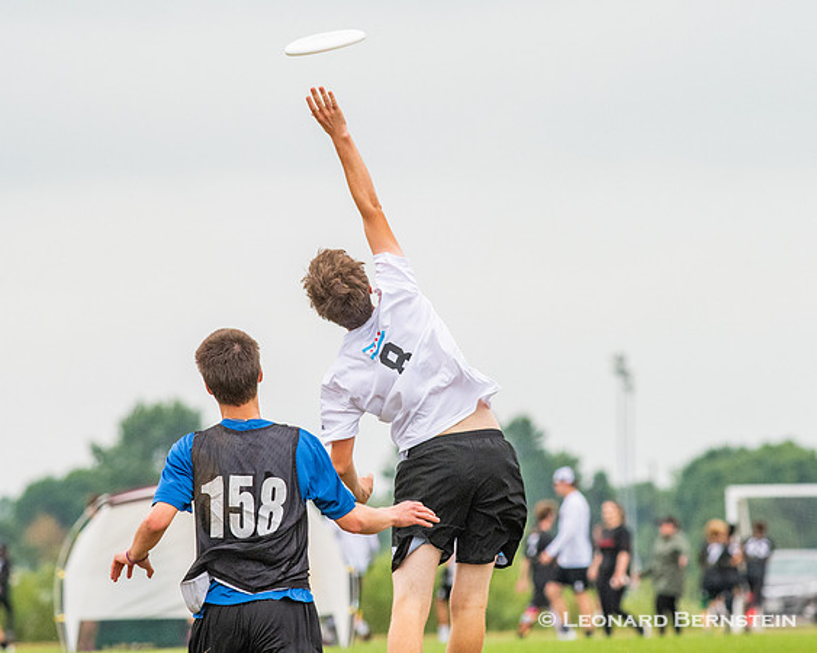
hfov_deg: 3.8
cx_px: 413
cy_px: 326
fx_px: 12260
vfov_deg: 3.1
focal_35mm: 507
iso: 1600
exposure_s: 1/2500
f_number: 7.1
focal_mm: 300
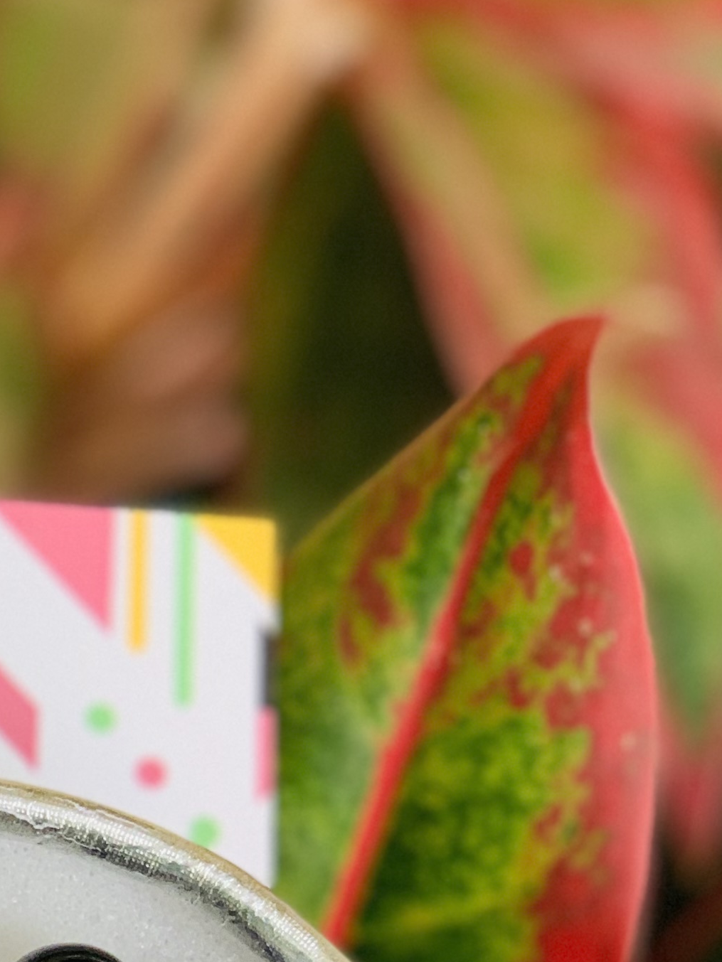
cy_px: 1099
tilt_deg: -46.2
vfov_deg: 12.5
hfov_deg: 9.4
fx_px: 4310
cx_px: -215
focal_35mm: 155
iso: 100
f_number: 2.4
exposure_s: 1/122
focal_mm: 6
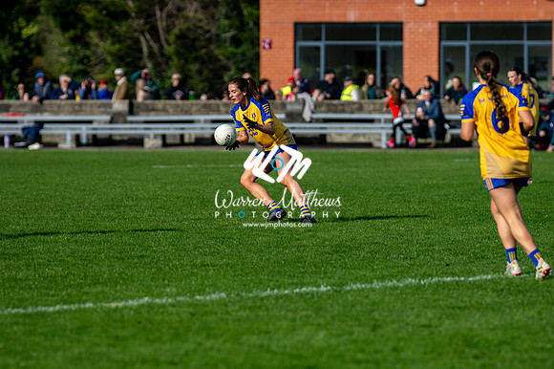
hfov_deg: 7.1
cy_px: 184
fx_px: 4491
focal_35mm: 292
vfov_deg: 4.7
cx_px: 277
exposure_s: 1/5000
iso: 250
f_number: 2.8
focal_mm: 195
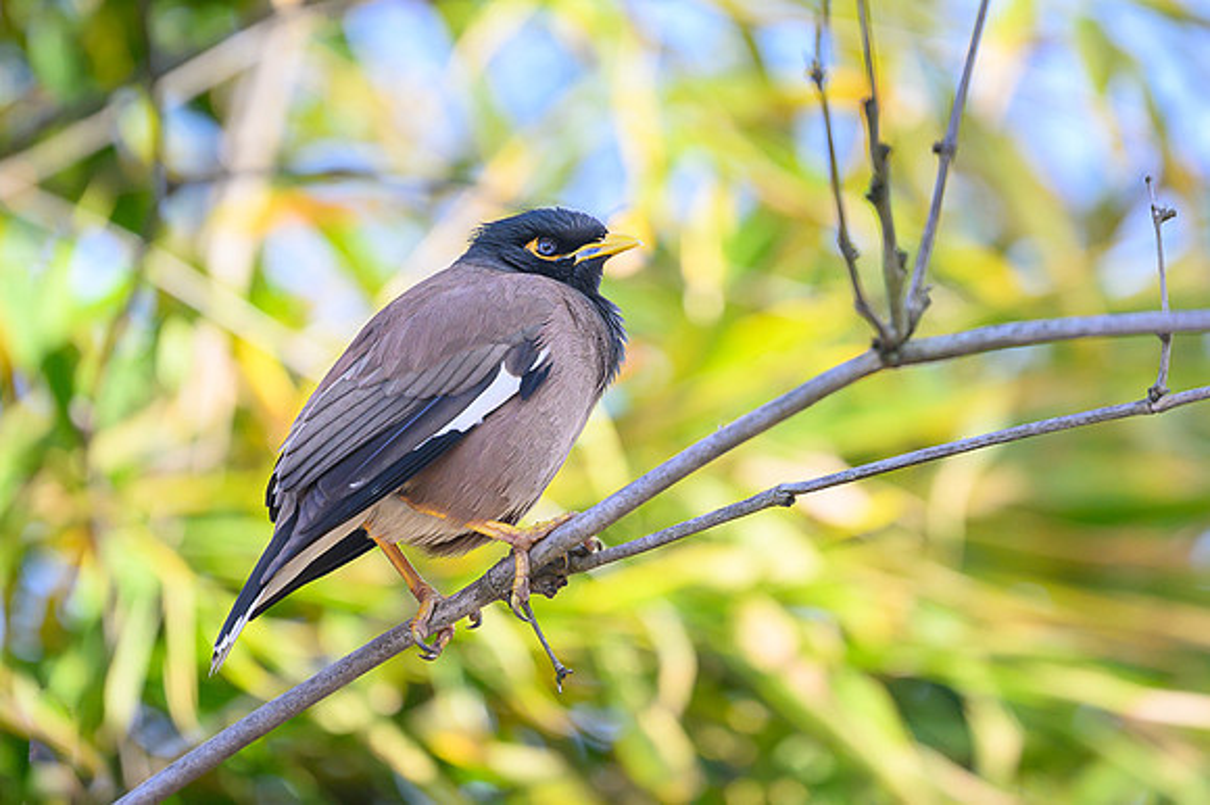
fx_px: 25503
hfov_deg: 2.7
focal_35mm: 759
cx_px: 712
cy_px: 259
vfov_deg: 1.8
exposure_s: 1/1250
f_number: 4
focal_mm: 560
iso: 1000
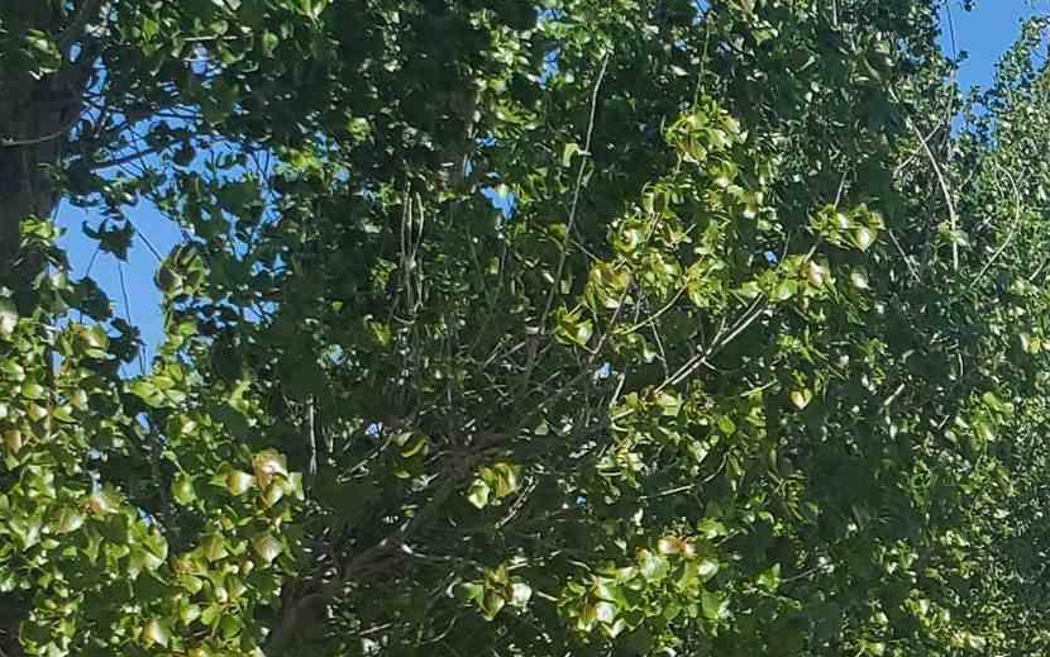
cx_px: 1476
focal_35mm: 102
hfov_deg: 18.5
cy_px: 577
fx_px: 2919
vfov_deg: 12.7
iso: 50
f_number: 2.4
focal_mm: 4.3
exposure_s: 1/1402
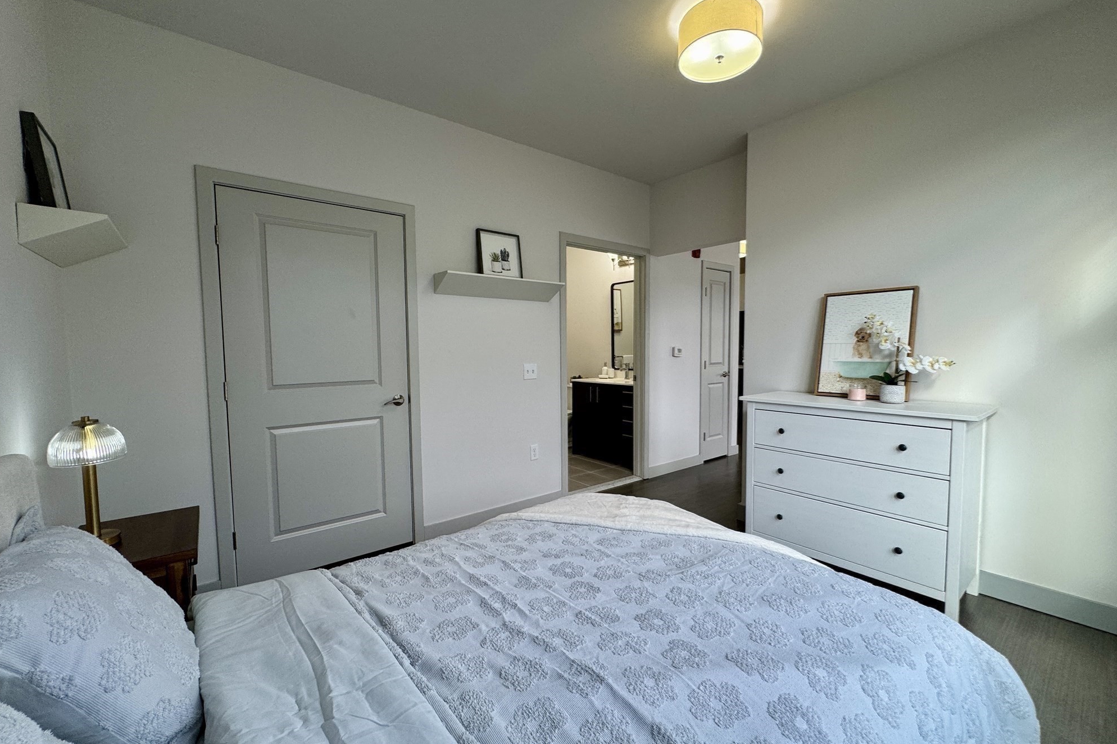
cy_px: 376
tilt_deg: -3.1
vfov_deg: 77.3
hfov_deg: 100.4
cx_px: 568
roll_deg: +0.5
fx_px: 465
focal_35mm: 15
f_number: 2.2
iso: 125
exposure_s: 1/120
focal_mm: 2.22
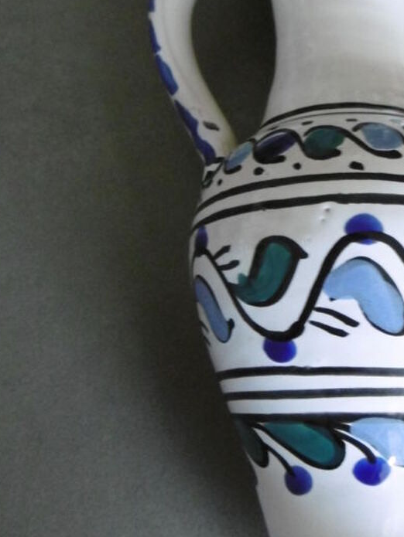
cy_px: 275
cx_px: 363
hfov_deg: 30.2
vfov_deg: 41.2
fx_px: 715
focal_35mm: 46
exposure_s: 1/20
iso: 400
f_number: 3.1
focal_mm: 4.3
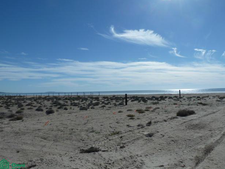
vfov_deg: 53.1
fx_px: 169
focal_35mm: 26
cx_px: 111
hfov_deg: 67.3
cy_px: 87
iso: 80
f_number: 5.6
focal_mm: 4.1
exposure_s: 1/1000
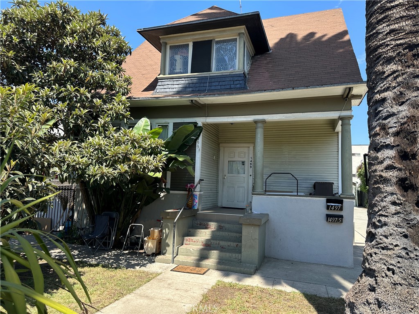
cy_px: 157
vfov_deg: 56.8
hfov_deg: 71.6
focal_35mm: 24
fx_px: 291
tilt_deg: +6.2
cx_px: 210
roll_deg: -2.9
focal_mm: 6.86
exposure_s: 1/1433
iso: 80
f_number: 1.78
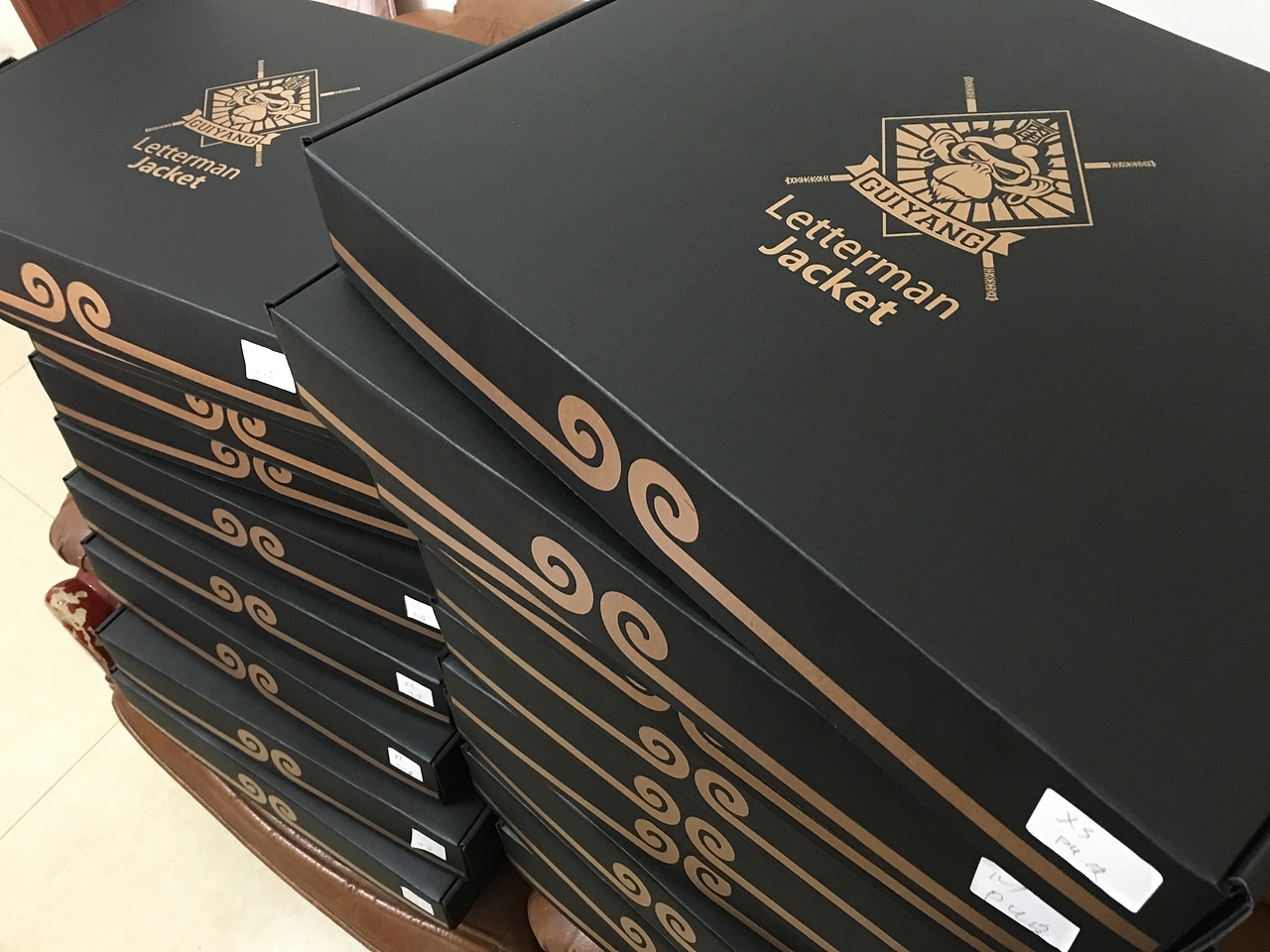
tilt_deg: -56.2
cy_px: 476
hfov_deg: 61.7
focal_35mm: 29
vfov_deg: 48.2
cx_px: 635
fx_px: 1064
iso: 80
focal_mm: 4.15
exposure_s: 1/4
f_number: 2.2
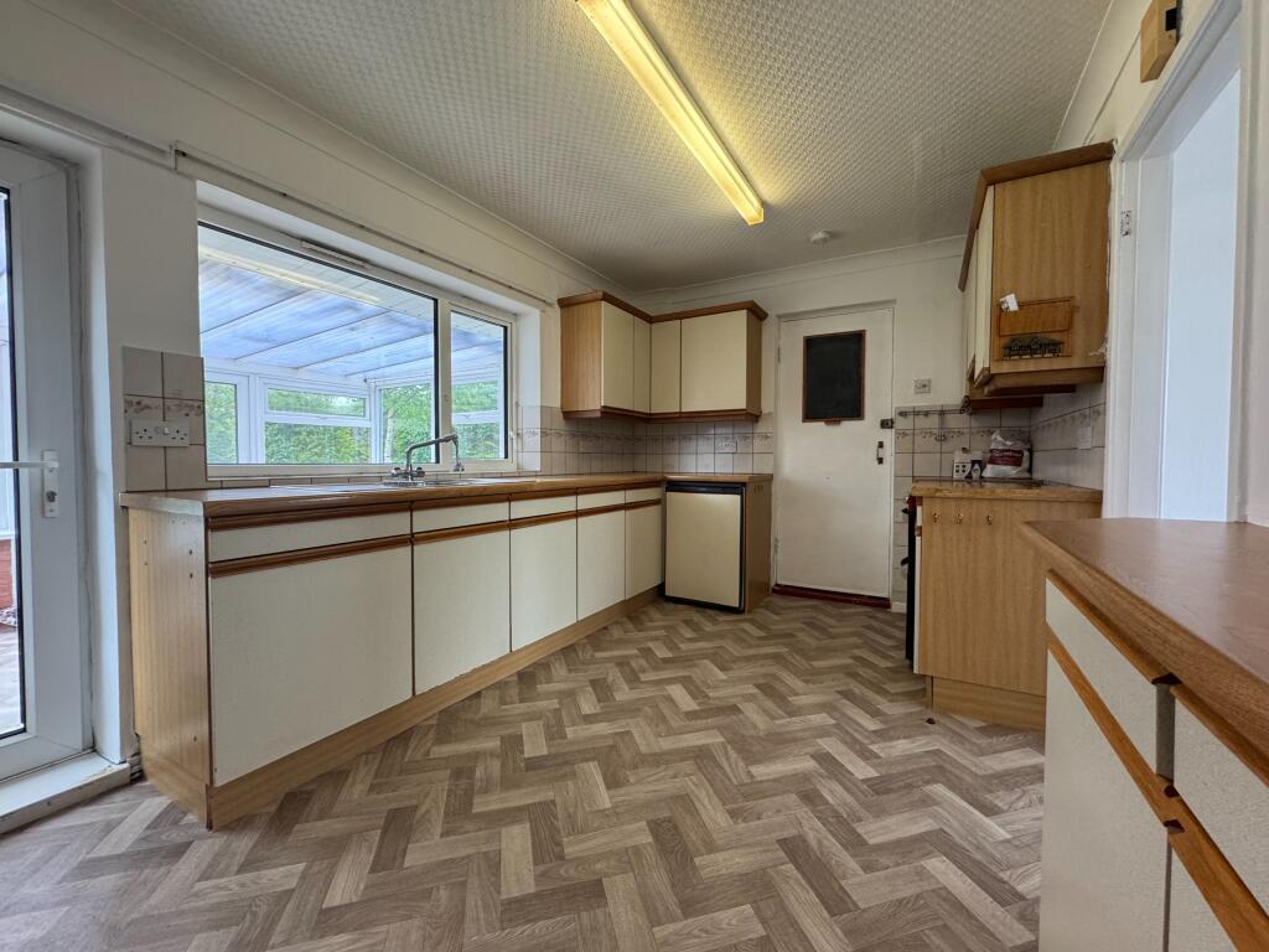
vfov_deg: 85.7
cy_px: 476
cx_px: 634
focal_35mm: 14
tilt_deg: -1.9
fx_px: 513
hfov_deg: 102.1
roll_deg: +0.3
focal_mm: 2.22
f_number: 2.2
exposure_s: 1/100
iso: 250
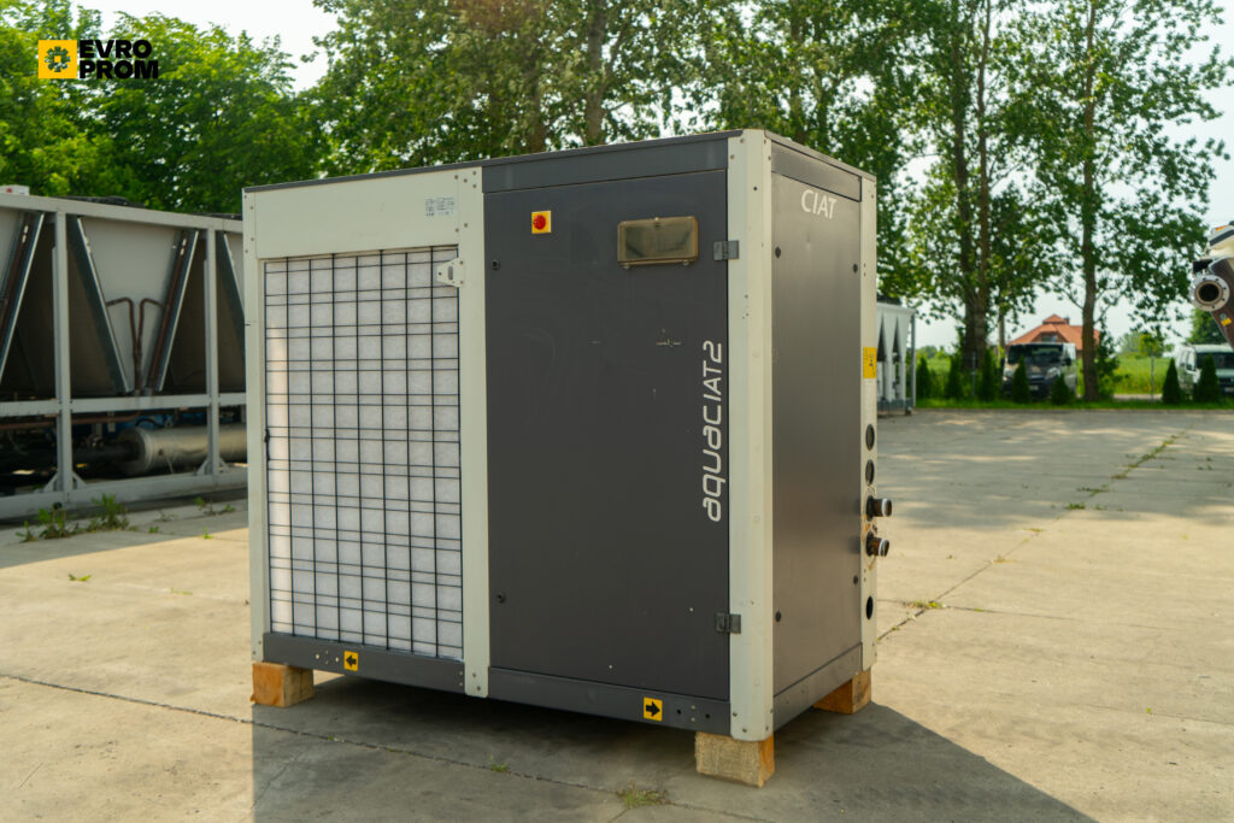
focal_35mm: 33
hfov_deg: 57.2
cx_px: 617
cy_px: 412
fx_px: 1131
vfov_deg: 40.0
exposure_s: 1/320
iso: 100
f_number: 4
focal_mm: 33
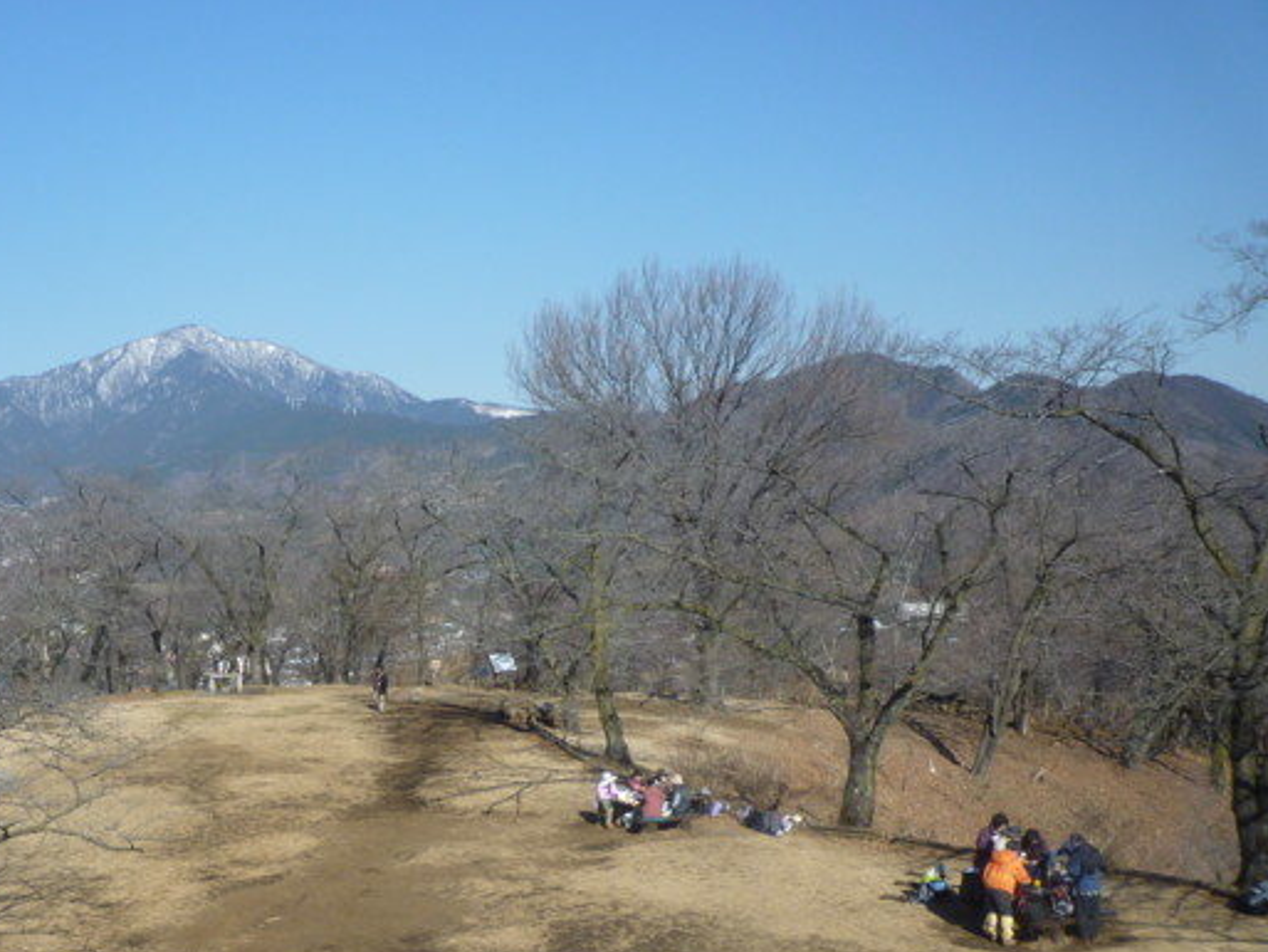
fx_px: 1429
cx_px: 284
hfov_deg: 45.8
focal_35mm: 39
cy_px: 717
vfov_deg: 36.0
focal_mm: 4.4
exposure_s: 1/640
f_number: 4
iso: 80
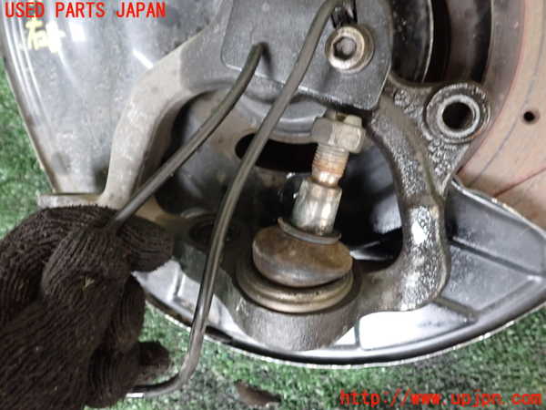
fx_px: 473
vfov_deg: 46.8
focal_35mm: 30
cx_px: 273
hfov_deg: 60.0
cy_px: 205
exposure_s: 1/20
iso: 800
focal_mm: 5.4
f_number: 2.3
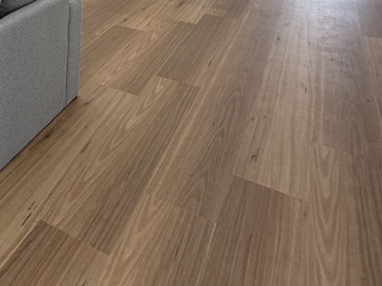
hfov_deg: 32.4
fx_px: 475
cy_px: -79
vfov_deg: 28.2
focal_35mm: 43
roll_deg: +0.6
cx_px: -121
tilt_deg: -7.2
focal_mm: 2.22
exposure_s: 1/100
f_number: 2.2
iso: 160
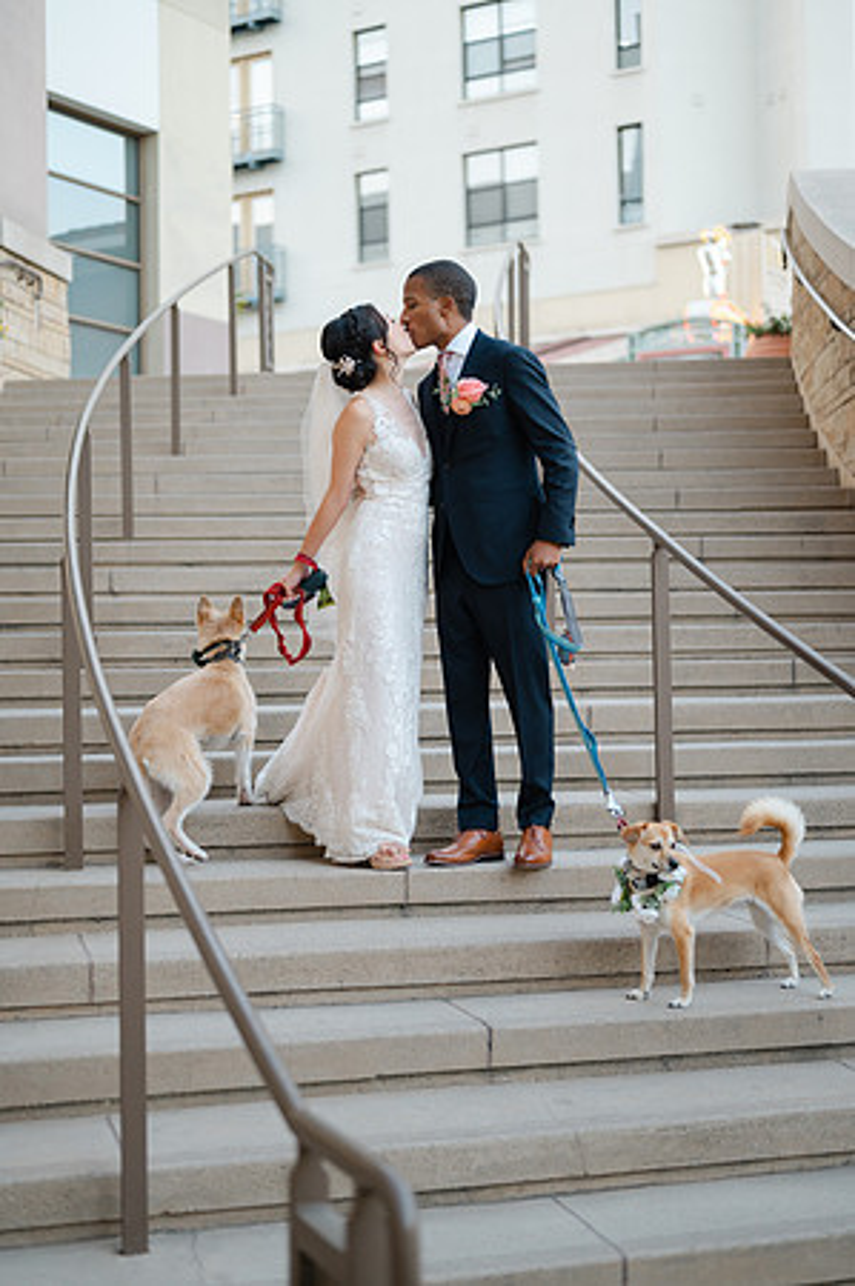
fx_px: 1785
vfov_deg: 39.6
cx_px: 428
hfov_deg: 26.9
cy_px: 643
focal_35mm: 50
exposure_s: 1/320
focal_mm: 50
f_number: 2
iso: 160
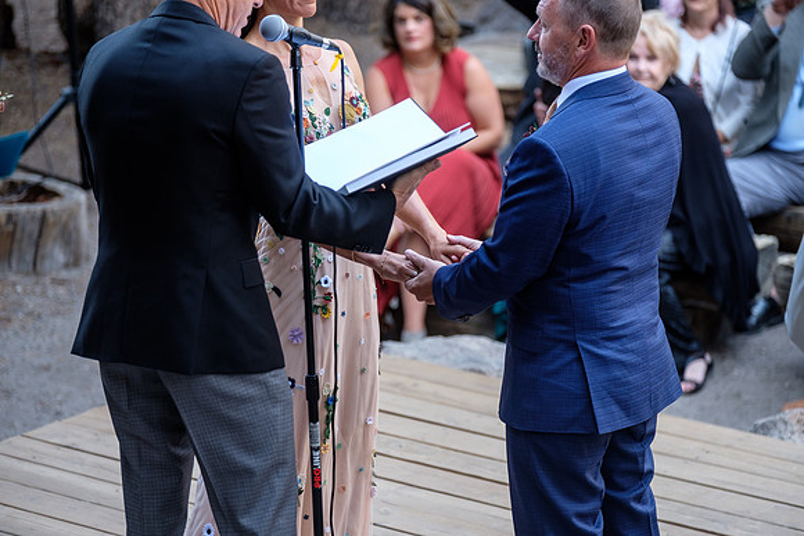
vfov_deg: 8.3
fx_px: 3708
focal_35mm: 166
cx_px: 402
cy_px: 268
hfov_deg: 12.4
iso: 200
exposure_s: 1/45
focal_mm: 110.6
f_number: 2.8
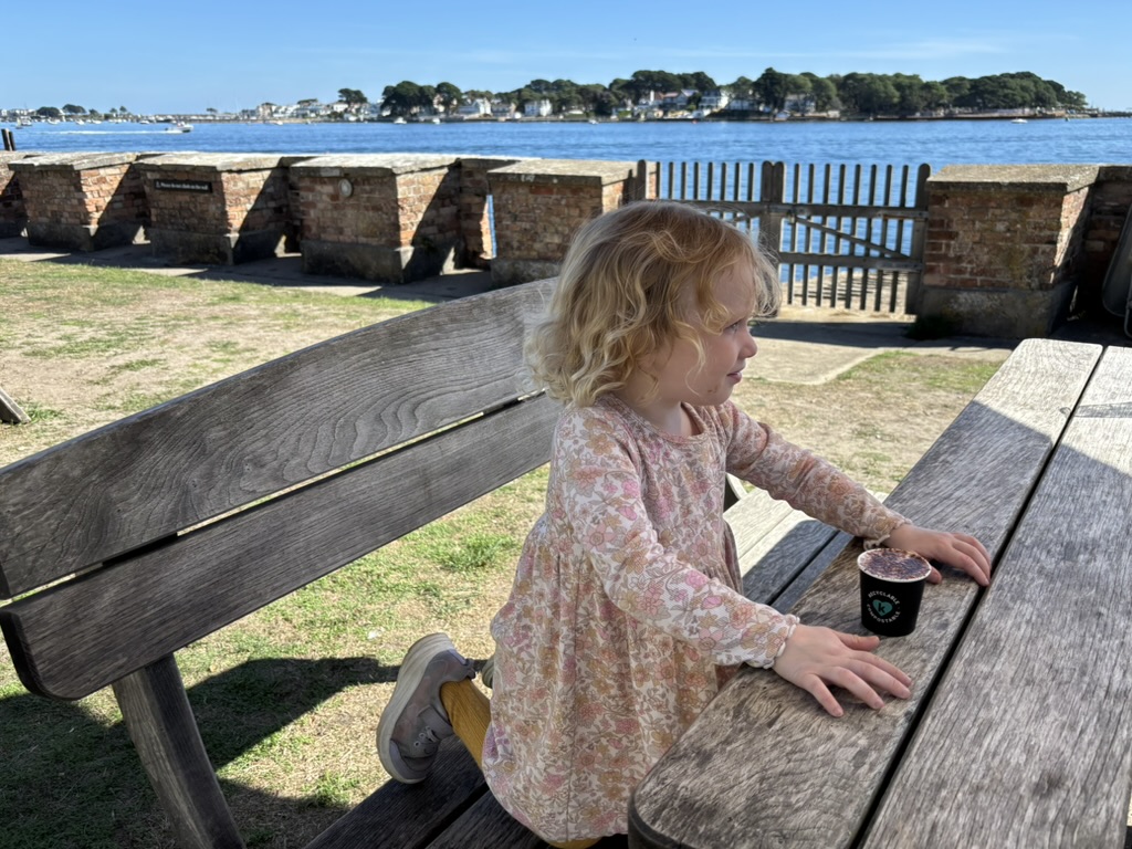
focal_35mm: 26
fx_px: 850
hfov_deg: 67.3
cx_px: 566
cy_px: 424
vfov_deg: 53.1
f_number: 1.6
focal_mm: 5.96
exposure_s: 1/1477
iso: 50
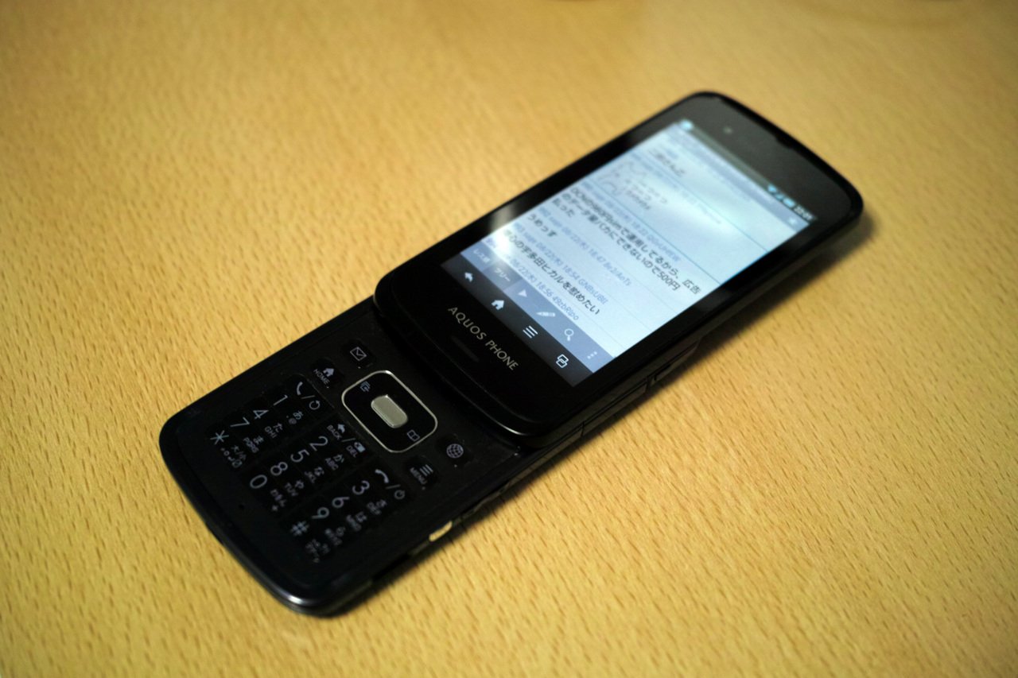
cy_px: 339
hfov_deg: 43.6
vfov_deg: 29.9
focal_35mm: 45
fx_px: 1272
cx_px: 509
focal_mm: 30
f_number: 2.8
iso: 400
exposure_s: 1/40
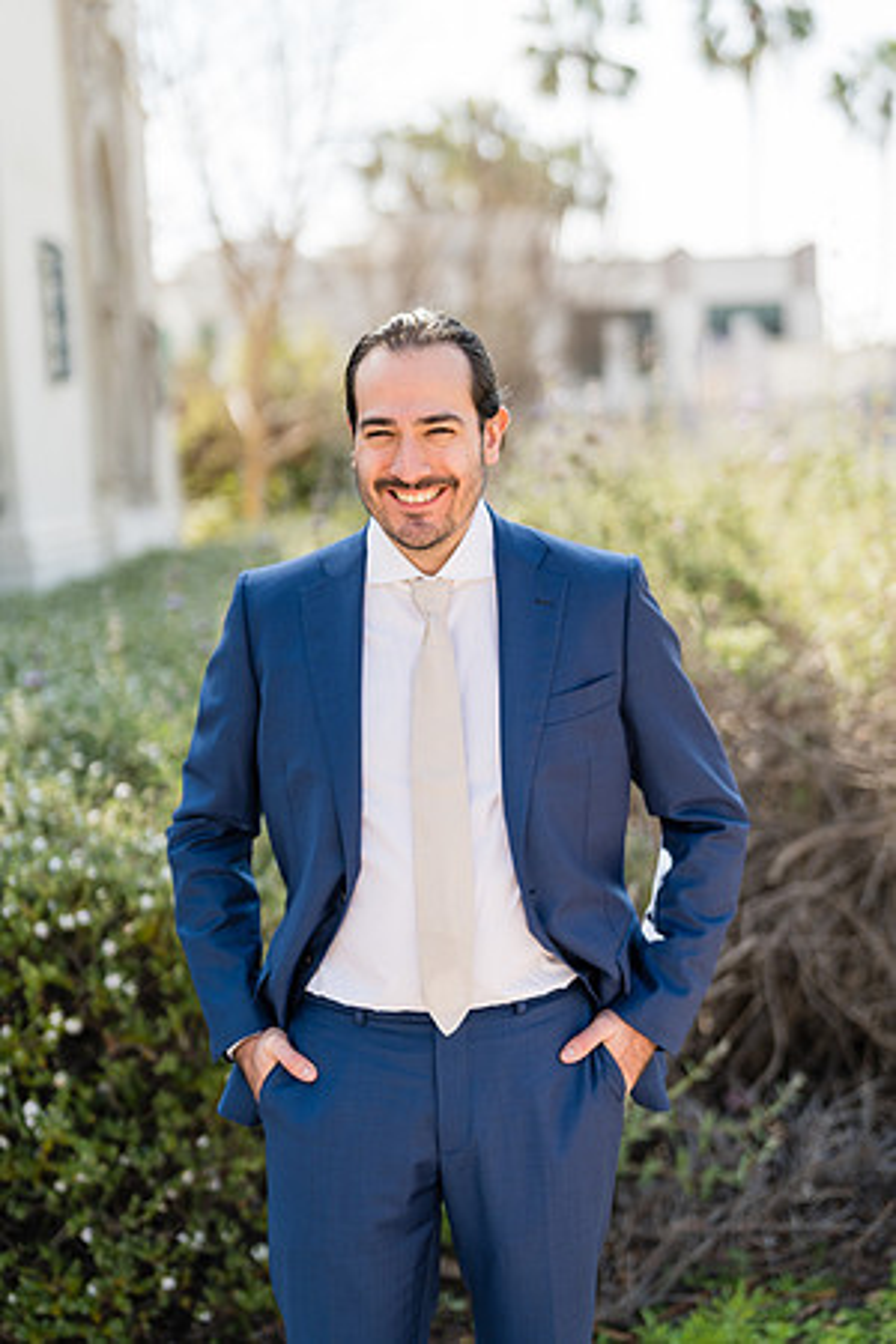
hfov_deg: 27.0
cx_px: 448
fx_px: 1867
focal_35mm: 50
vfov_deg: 39.6
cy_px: 672
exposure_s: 1/2000
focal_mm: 50
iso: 125
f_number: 1.6
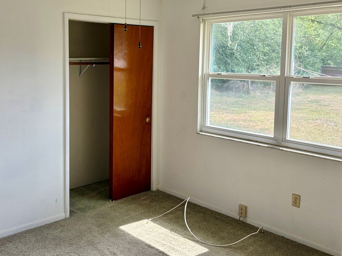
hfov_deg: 48.3
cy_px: 90
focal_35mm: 38
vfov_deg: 37.4
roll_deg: +1.1
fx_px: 375
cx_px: 120
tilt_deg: -5.0
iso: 50
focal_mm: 5.96
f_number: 1.6
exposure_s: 1/121
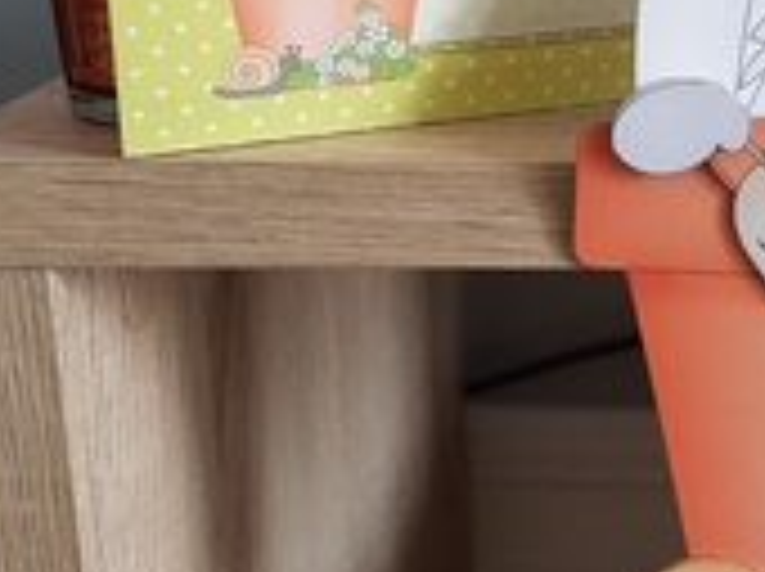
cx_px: 760
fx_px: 1523
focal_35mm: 69
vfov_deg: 20.8
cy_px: 65
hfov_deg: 26.7
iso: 80
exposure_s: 1/50
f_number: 1.7
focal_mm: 4.2
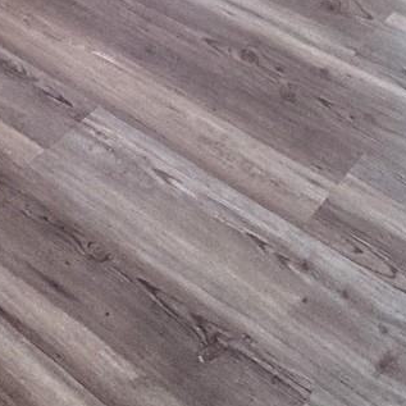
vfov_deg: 14.8
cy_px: -538
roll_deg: +0.8
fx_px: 1062
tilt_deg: -8.5
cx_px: 310
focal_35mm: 80
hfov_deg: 21.4
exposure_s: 1/99
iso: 80
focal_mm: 2.22
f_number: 2.2
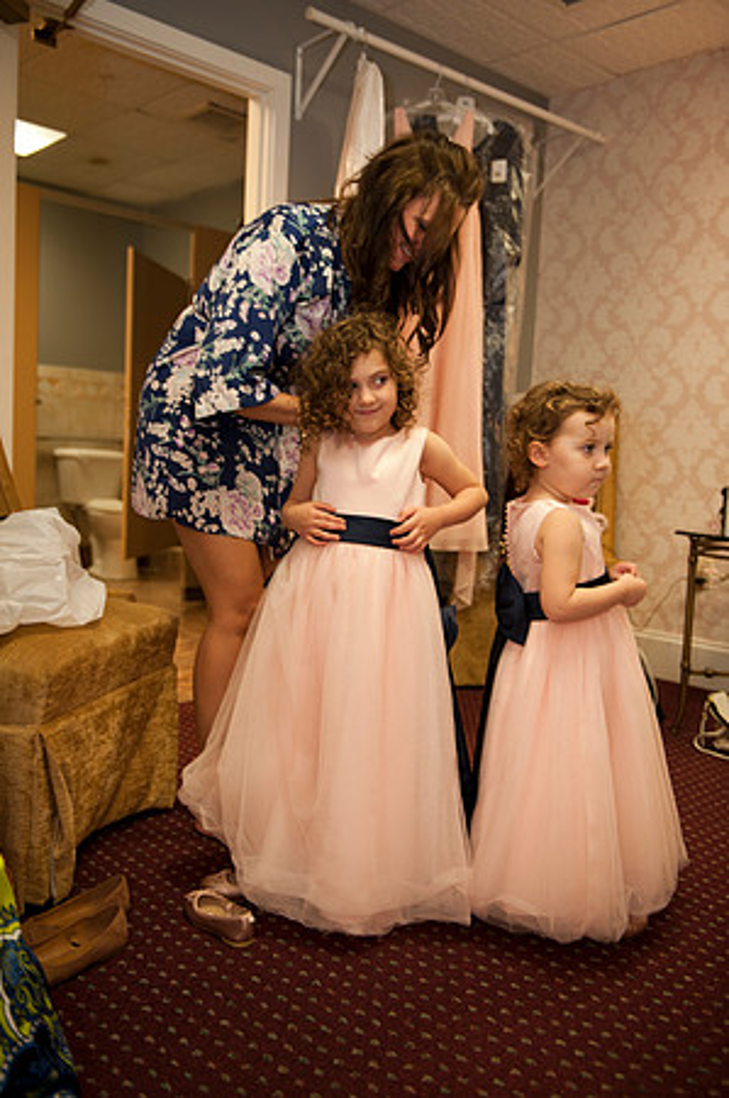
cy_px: 549
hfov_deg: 41.0
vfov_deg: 58.8
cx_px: 364
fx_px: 974
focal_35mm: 32
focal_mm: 32
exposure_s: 1/50
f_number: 2.8
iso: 250
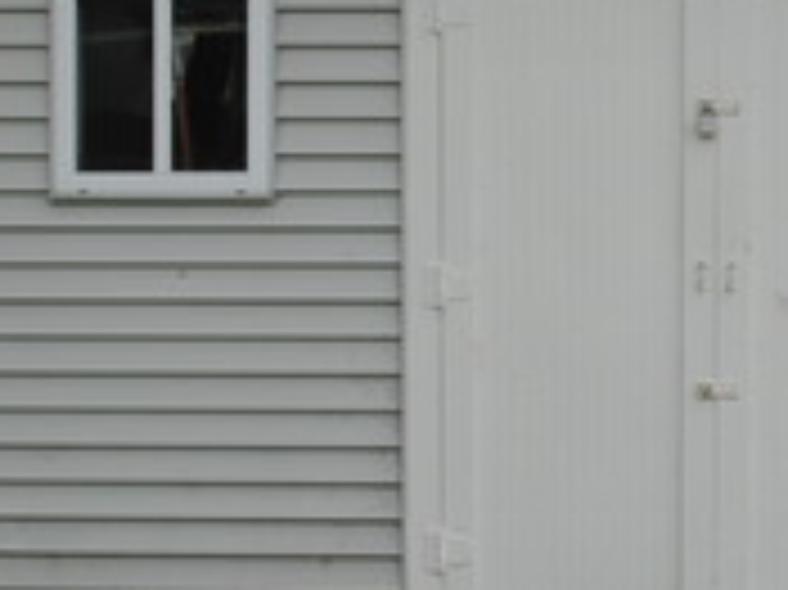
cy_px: 216
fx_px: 2889
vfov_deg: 11.6
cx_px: 874
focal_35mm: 127
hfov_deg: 15.1
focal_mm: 24
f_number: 8
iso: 100
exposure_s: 1/200
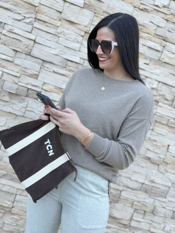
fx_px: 324
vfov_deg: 39.7
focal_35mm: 48
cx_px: 88
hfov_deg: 30.3
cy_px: 116
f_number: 1.78
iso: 64
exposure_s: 1/236
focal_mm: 6.76
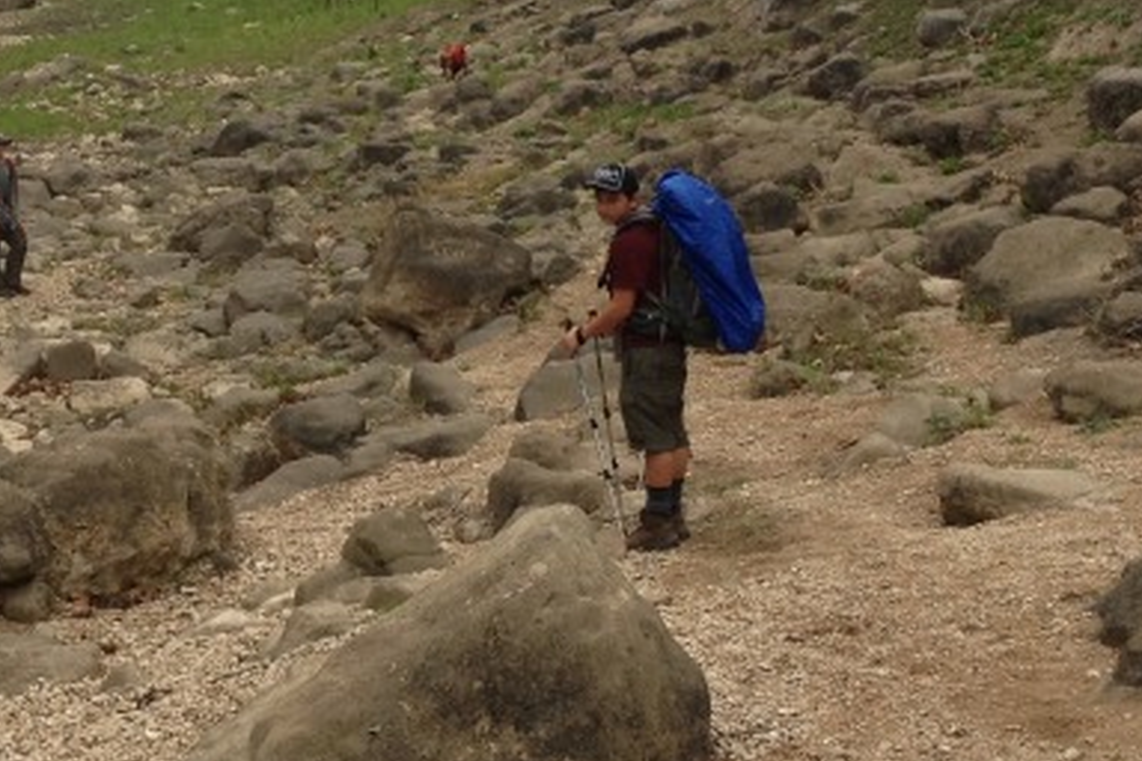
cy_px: 205
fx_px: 3077
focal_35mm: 97
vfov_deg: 14.1
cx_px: 360
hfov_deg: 20.9
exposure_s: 1/305
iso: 50
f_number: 2.4
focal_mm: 4.28
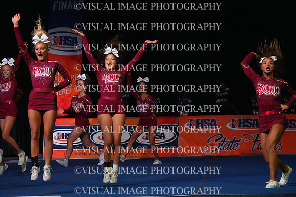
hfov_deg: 10.8
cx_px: 148
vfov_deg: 7.2
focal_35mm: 190
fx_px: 1563
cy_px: 98
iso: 16000
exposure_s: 1/1250
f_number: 5.6
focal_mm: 190
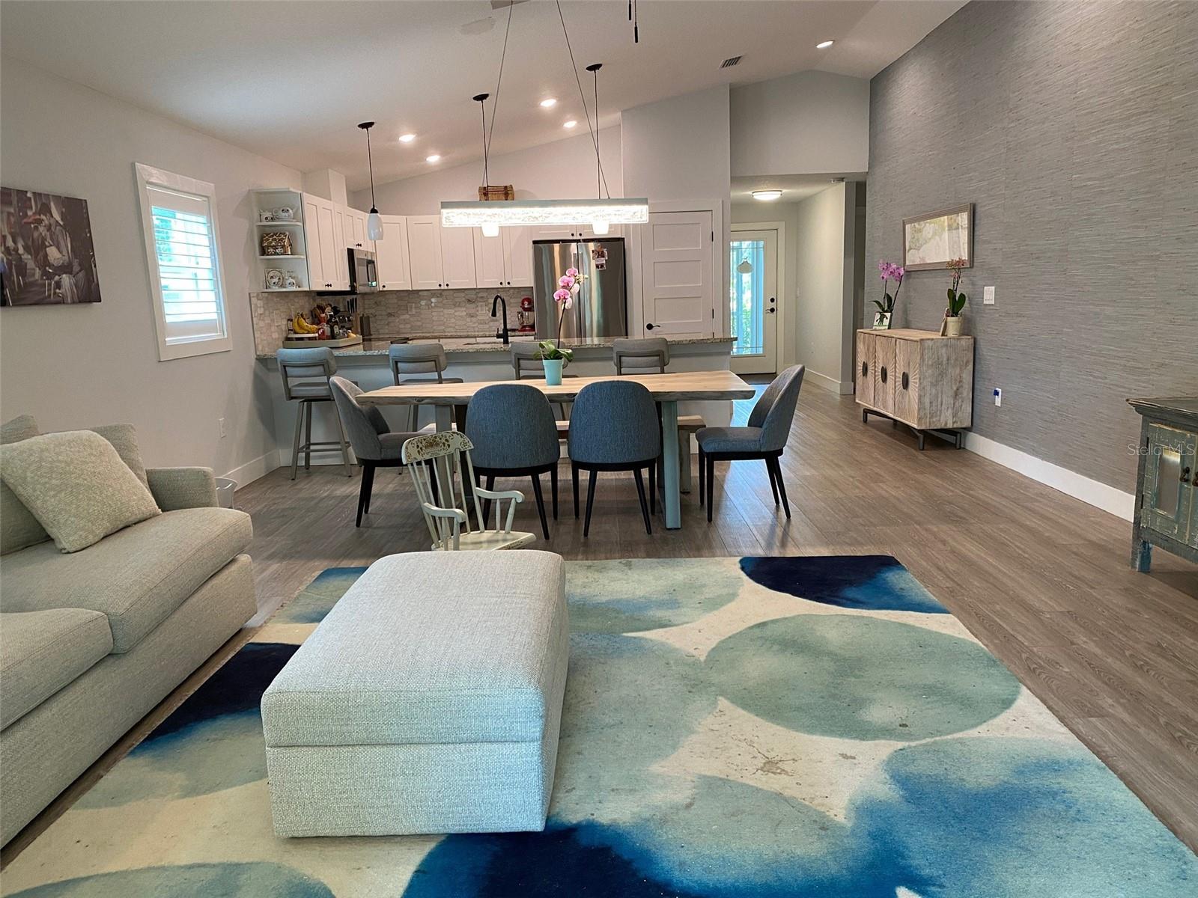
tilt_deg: -10.6
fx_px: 900
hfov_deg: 67.3
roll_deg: +1.6
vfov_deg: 53.1
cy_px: 449
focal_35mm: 26
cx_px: 599
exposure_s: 1/60
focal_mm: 4.25
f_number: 1.8
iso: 125
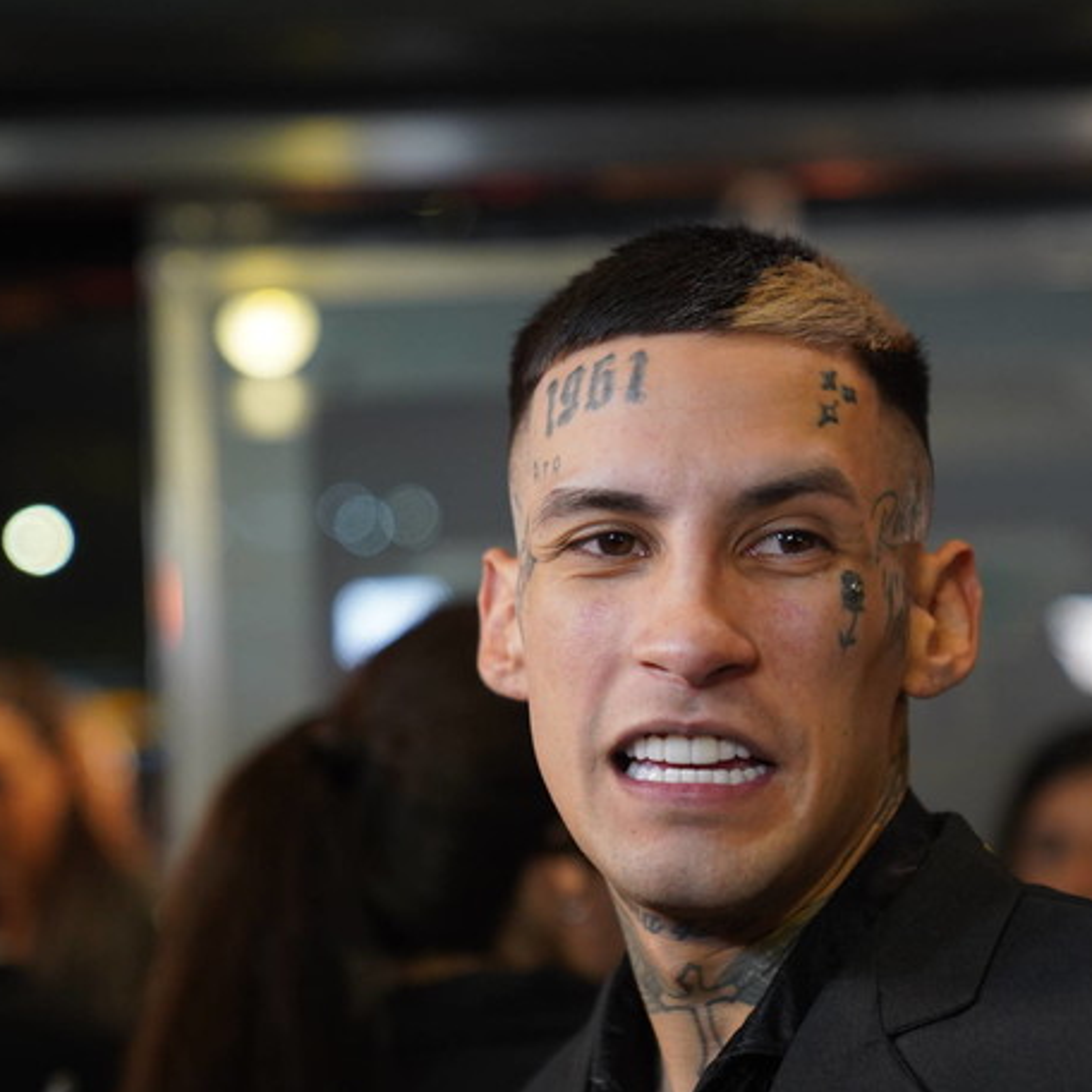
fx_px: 3355
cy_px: 563
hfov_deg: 18.5
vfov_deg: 18.5
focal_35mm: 94
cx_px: 687
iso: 2500
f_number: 2.8
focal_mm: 70
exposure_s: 1/1000
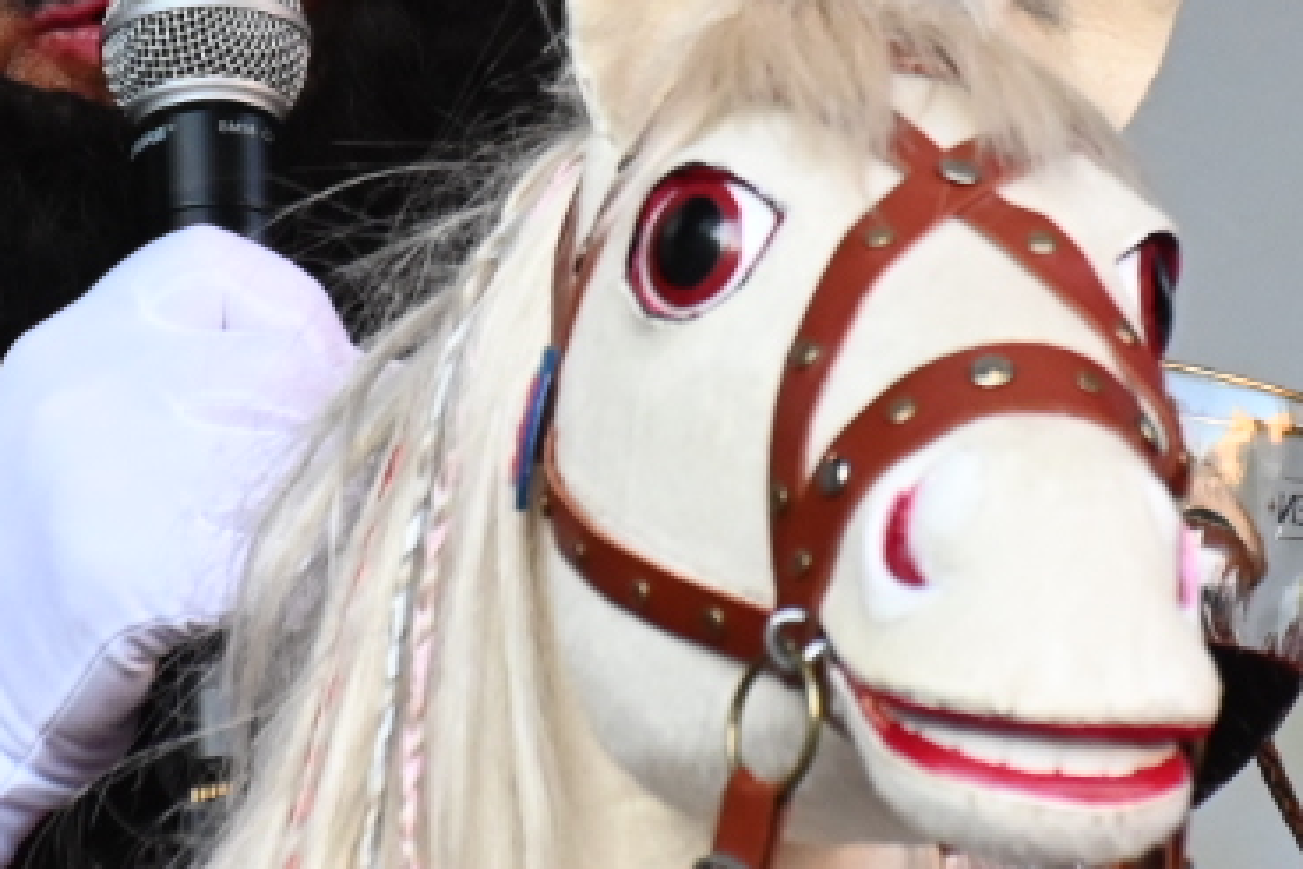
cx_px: 576
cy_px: -32
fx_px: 33405
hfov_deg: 2.2
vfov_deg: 1.5
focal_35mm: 923
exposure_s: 1/500
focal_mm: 210
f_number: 5.3
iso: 3200
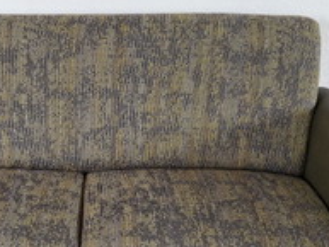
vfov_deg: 23.8
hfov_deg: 31.3
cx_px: 101
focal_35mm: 61
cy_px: 184
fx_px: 580
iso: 200
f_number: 1.8
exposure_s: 1/180
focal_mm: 5.4
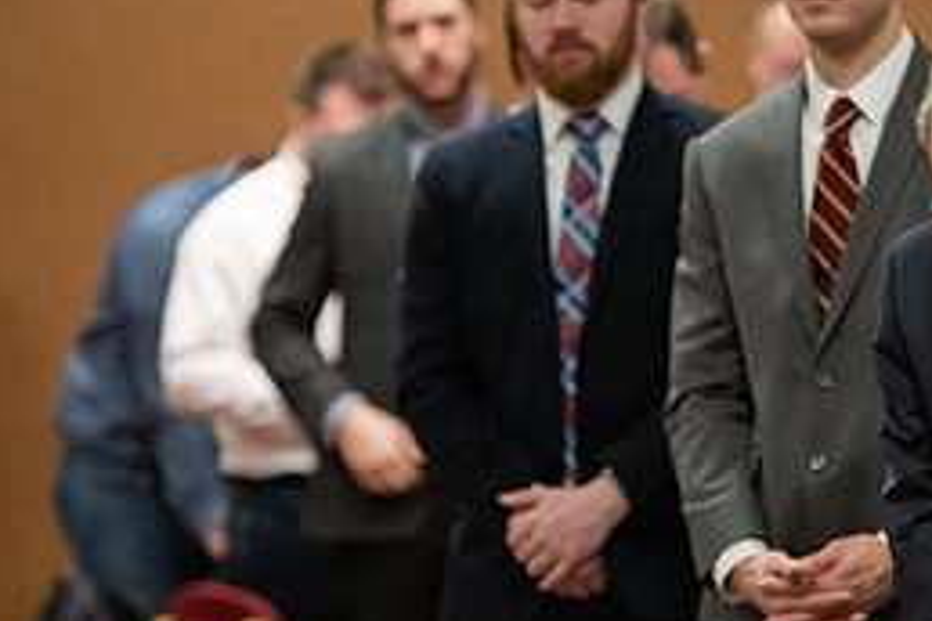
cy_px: 388
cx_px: 1030
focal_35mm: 326
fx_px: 8439
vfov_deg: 4.2
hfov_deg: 6.3
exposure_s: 1/200
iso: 2000
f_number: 2.8
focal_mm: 145
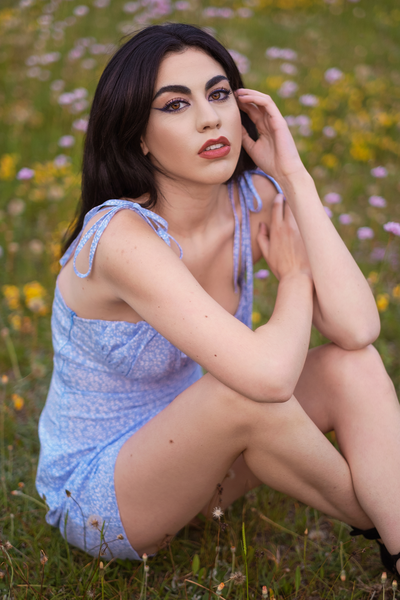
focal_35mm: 84
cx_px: 200
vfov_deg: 24.2
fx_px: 1400
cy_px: 300
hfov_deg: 16.3
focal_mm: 56
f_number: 1.2
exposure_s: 1/500
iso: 400
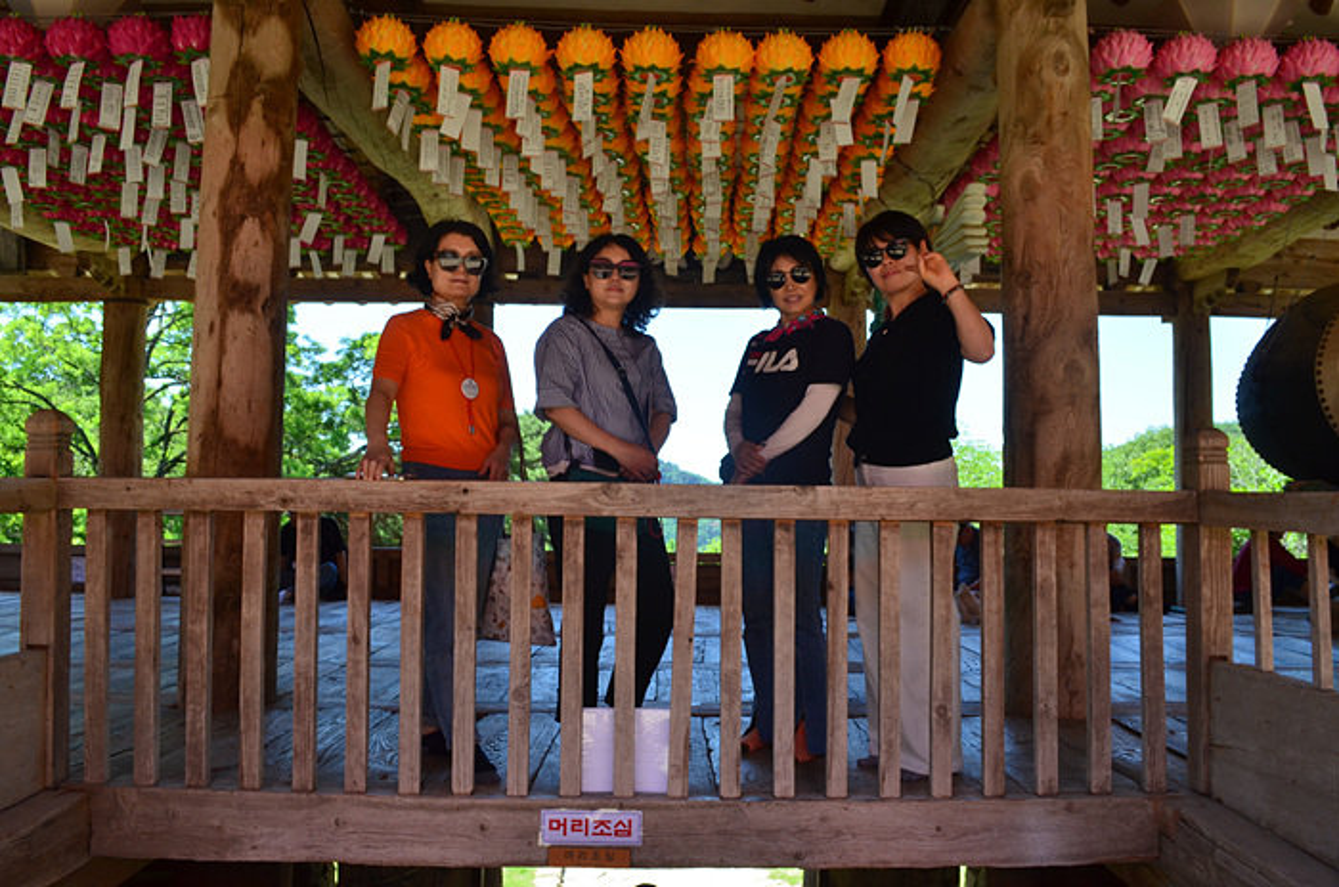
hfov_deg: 62.0
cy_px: 444
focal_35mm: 30
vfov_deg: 43.4
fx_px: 1114
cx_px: 670
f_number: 10
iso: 400
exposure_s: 1/200
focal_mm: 20
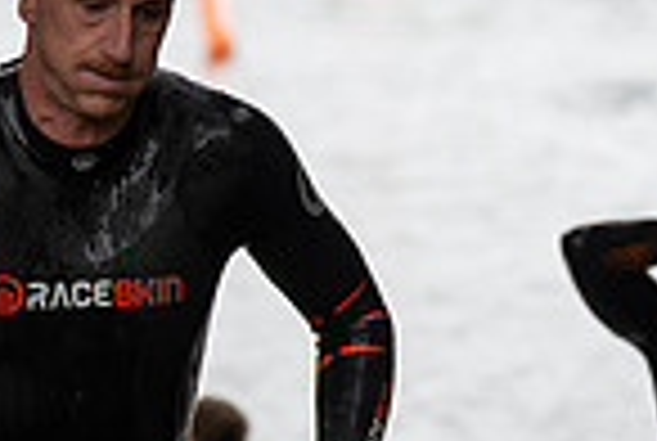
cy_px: 470
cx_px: 162
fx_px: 5870
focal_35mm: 321
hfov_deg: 6.4
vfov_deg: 4.3
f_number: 3.2
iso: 320
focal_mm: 81
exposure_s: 1/400
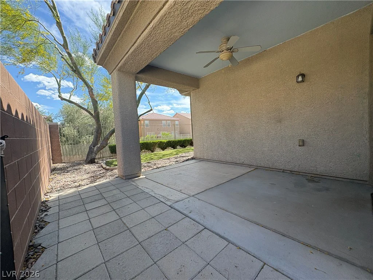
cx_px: 186
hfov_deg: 102.1
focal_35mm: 14
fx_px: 151
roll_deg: +3.4
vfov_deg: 85.7
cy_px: 140
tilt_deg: -3.1
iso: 64
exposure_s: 1/669
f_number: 2.2
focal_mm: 2.22
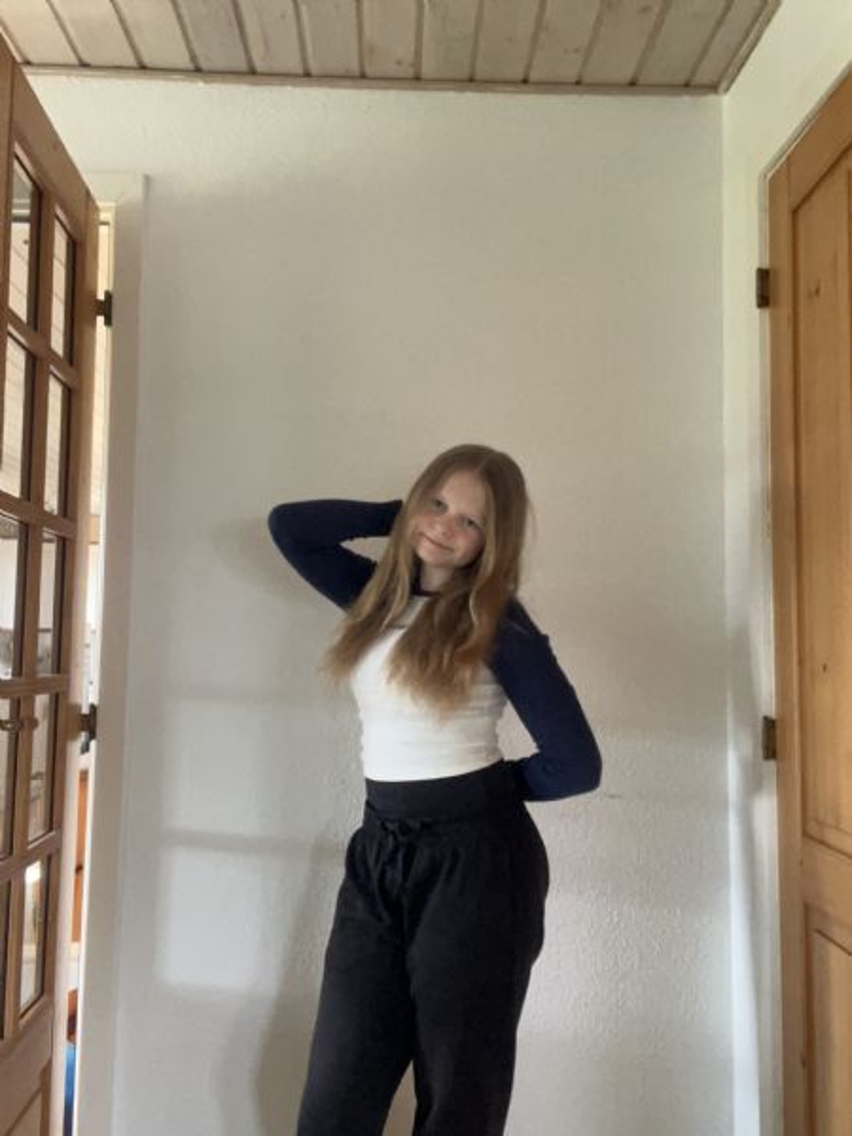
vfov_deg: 60.0
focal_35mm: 30
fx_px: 985
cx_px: 426
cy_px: 568
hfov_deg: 46.8
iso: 320
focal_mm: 2.71
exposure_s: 1/60
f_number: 2.2
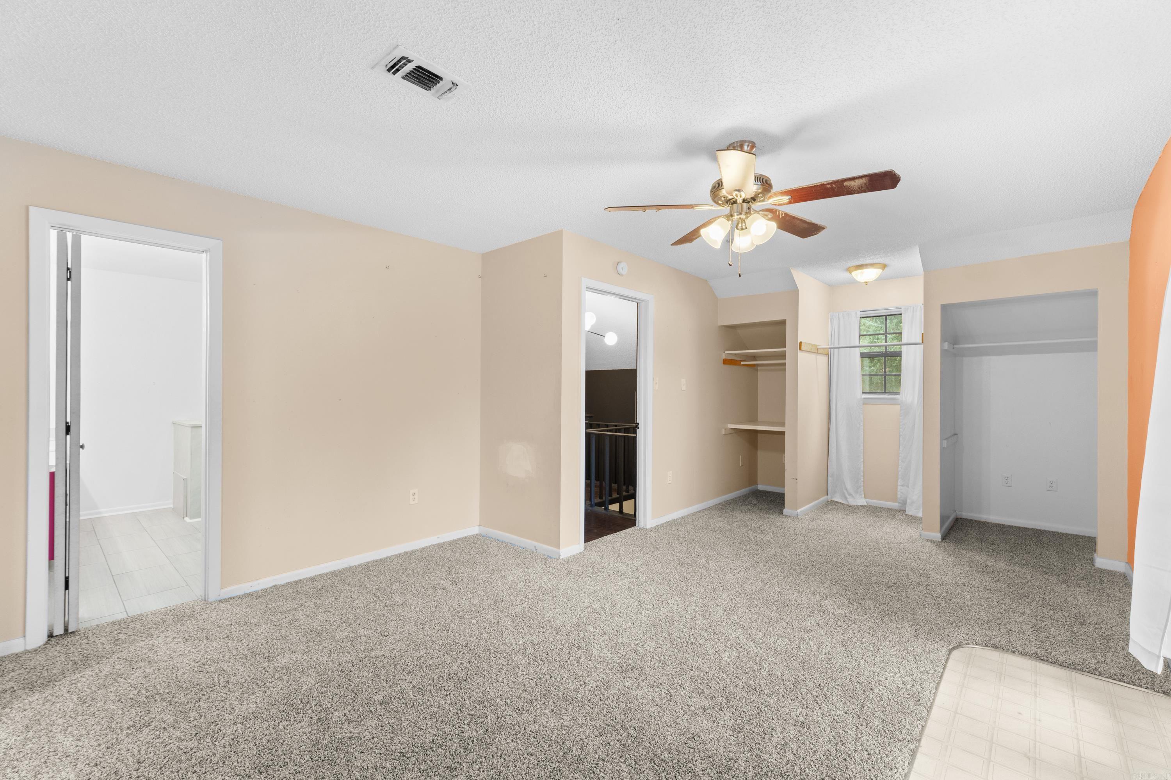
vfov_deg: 77.3
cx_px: 586
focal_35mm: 15
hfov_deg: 100.4
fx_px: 488
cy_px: 390
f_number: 7.1
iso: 320
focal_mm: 10
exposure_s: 1/2
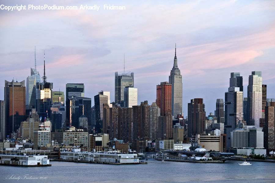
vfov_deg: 11.4
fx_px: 915
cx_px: 138
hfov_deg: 17.1
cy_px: 92
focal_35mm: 120
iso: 200
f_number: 5.6
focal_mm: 80
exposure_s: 1/30
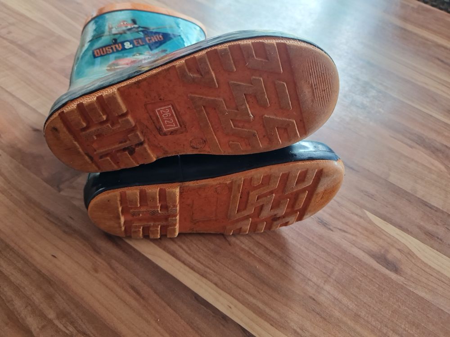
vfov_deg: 53.1
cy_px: 168
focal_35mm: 26
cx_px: 225
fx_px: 338
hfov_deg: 67.3
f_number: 1.8
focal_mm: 5.4
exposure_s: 1/50
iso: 320
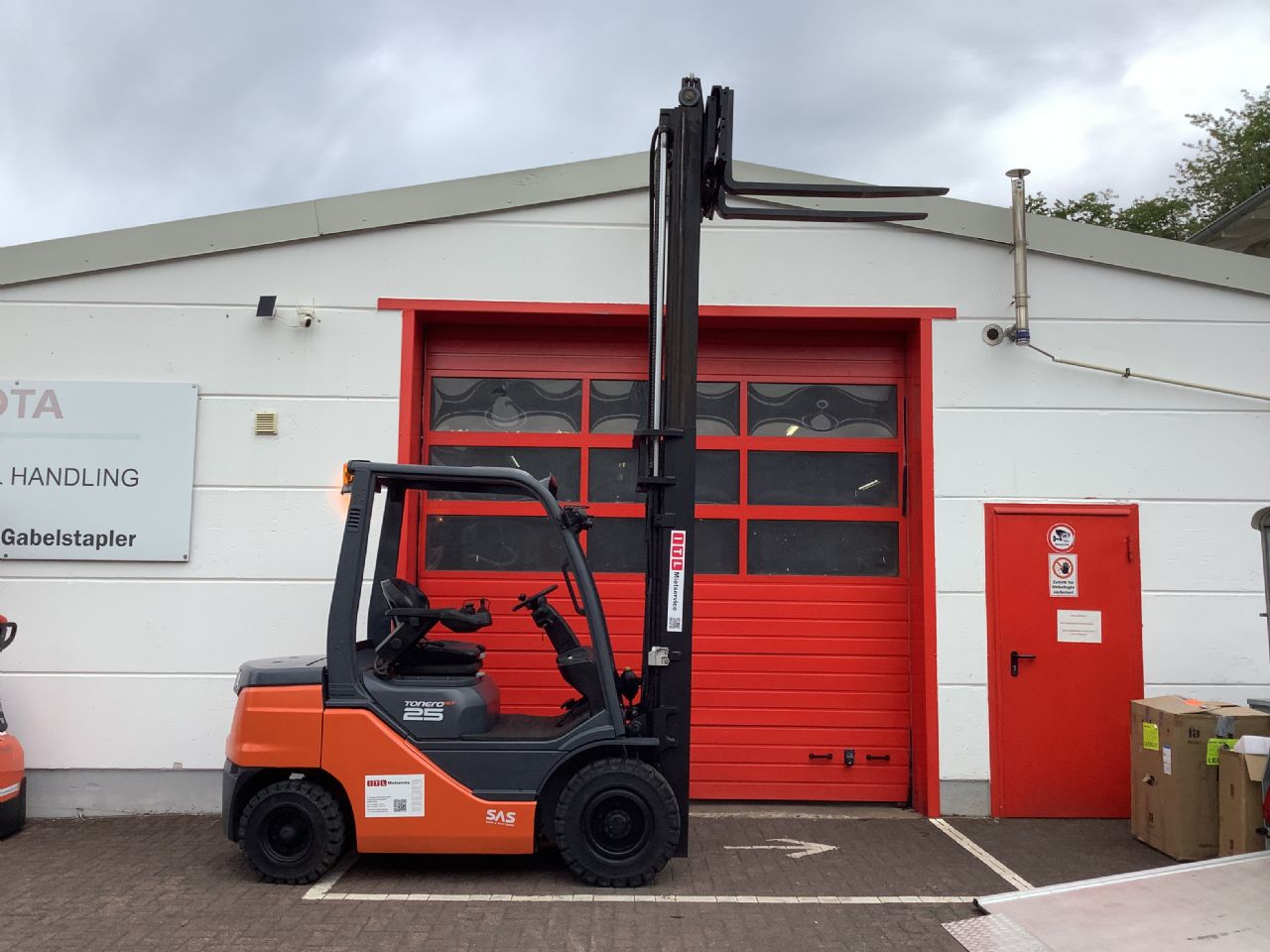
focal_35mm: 31
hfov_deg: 58.4
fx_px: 1137
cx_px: 635
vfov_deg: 45.4
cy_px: 476
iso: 25
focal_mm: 3.3
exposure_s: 1/668
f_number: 2.4
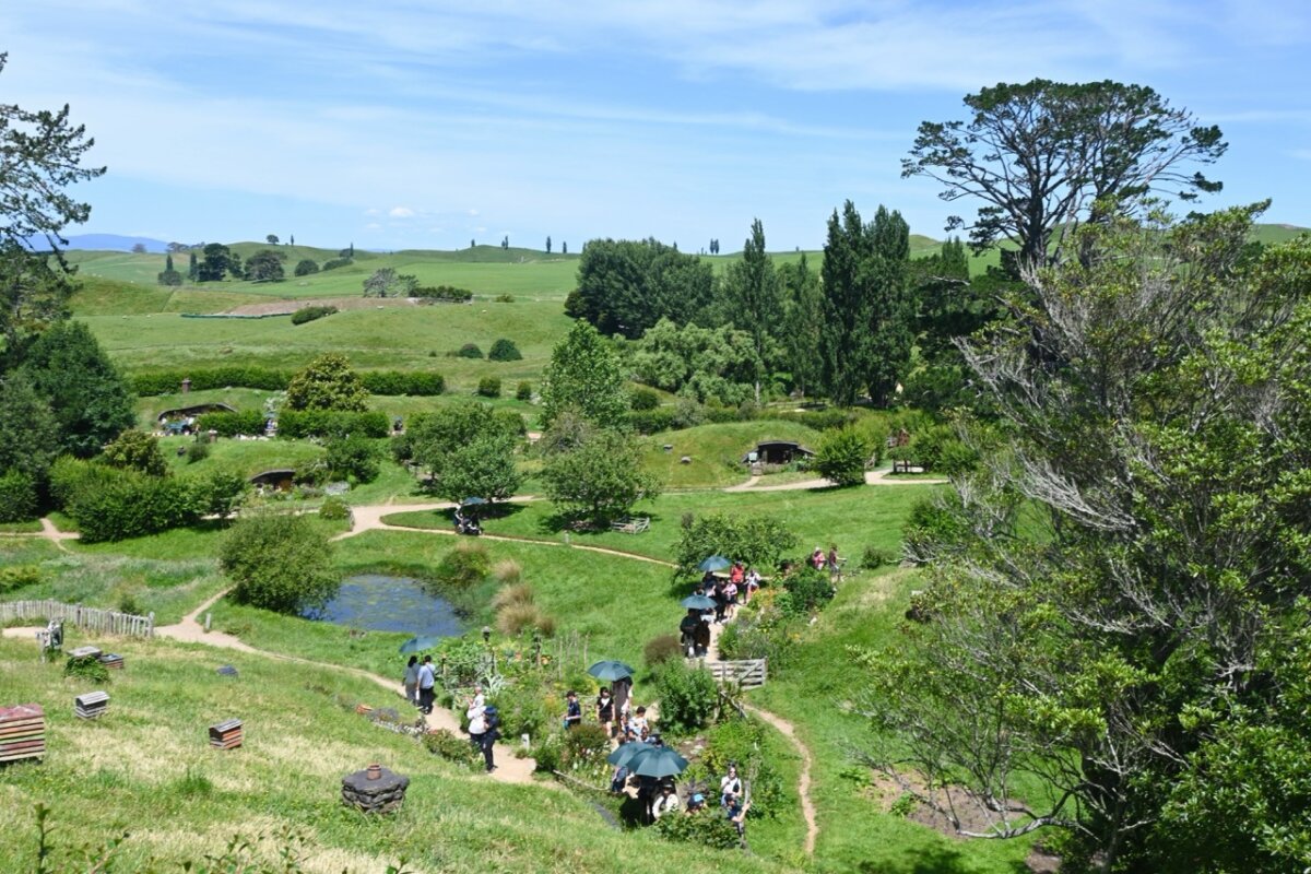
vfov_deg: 40.0
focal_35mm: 33
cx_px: 656
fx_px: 1202
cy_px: 437
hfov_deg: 57.2
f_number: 7.1
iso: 100
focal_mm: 22
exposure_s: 1/320
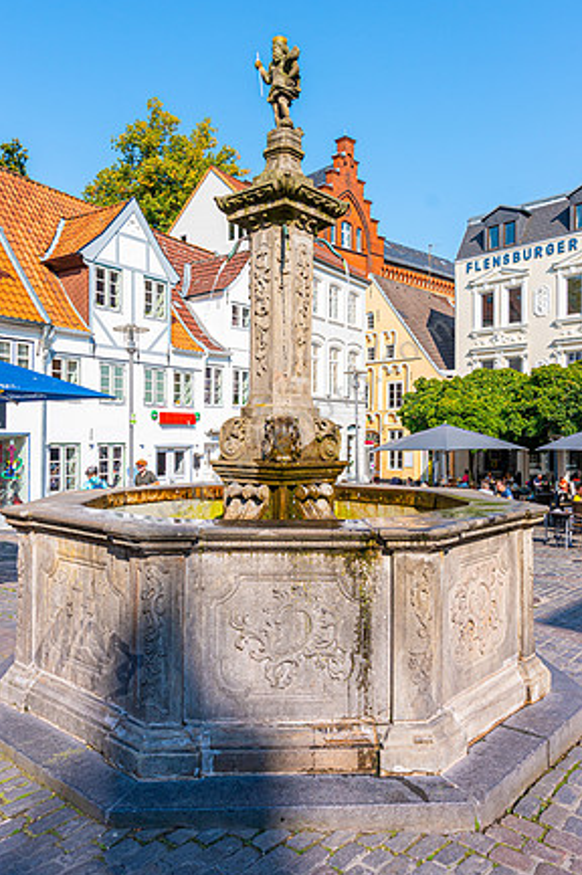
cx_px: 287
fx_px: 631
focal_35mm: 26
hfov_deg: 49.5
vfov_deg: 69.4
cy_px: 430
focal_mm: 17
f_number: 8
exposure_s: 1/320
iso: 160
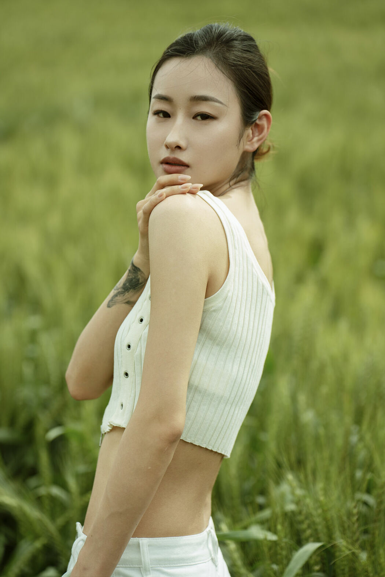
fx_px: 2021
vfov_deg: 16.3
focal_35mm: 126
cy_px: 288
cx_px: 192
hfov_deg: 10.9
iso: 50
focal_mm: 126
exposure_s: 1/500
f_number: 3.2
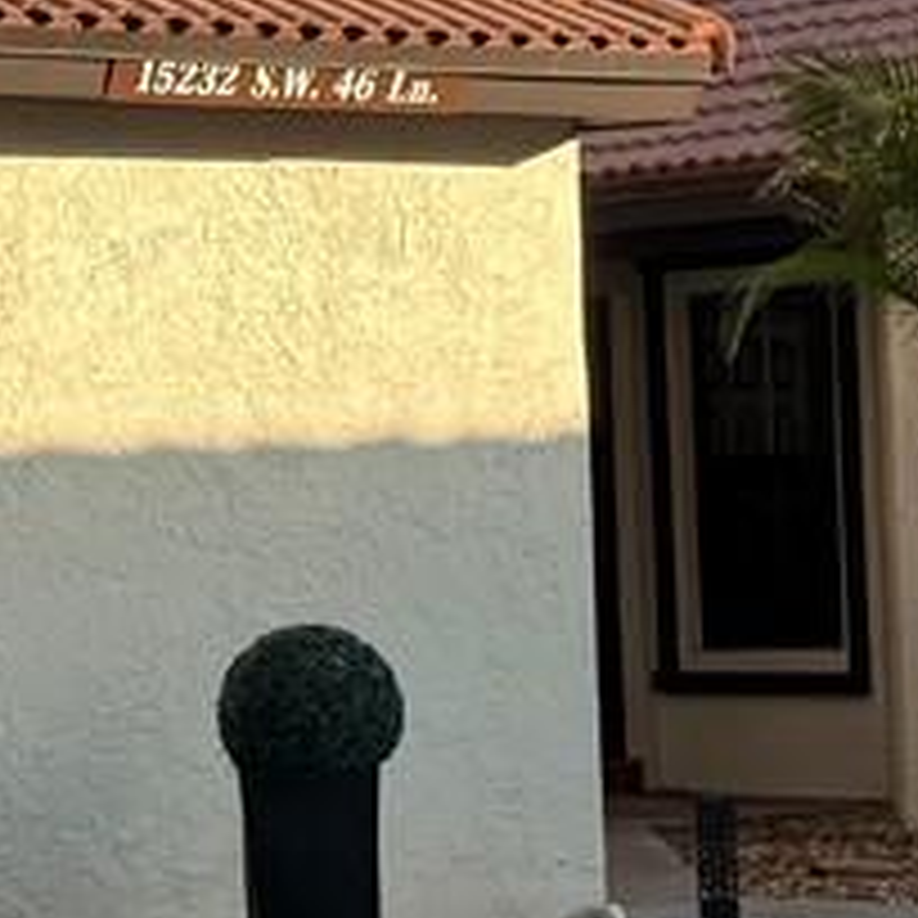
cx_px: 198
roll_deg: +2.0
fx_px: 4981
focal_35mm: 166
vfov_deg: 10.5
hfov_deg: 10.5
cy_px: 274
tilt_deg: +2.4
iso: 80
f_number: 1.78
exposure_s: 1/2611
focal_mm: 6.76
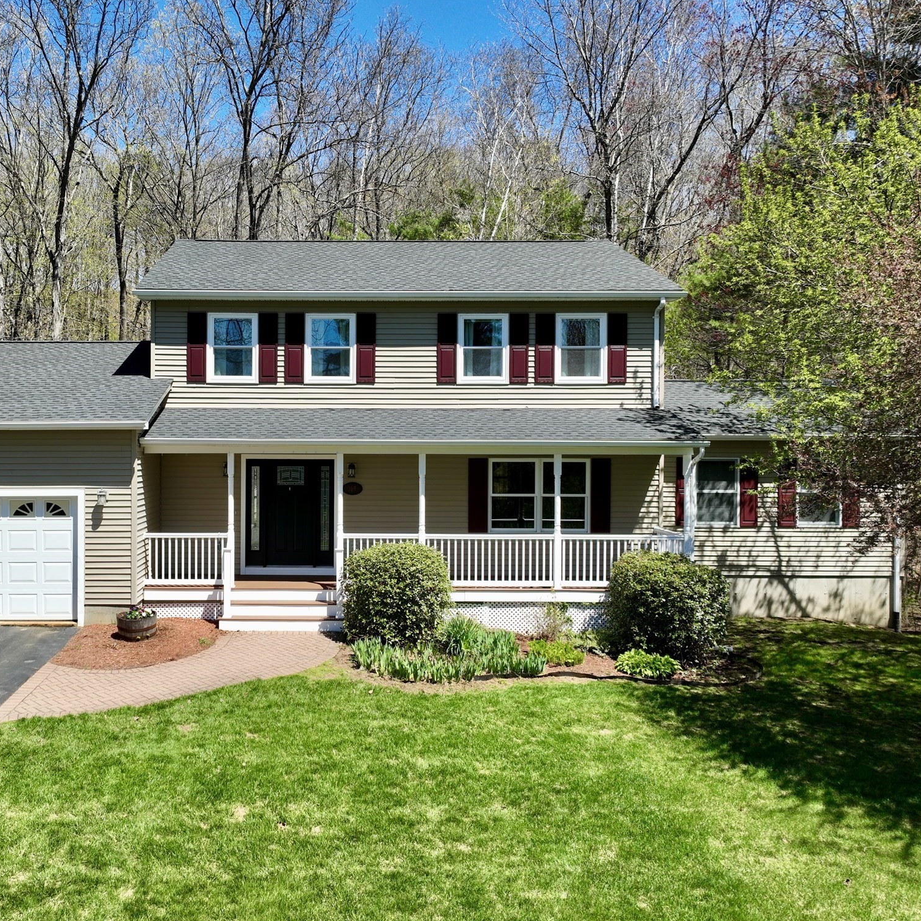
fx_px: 873
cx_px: 327
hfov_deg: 54.8
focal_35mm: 29
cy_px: 456
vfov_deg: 55.6
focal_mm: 12.29
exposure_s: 1/1600
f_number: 2.8
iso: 140
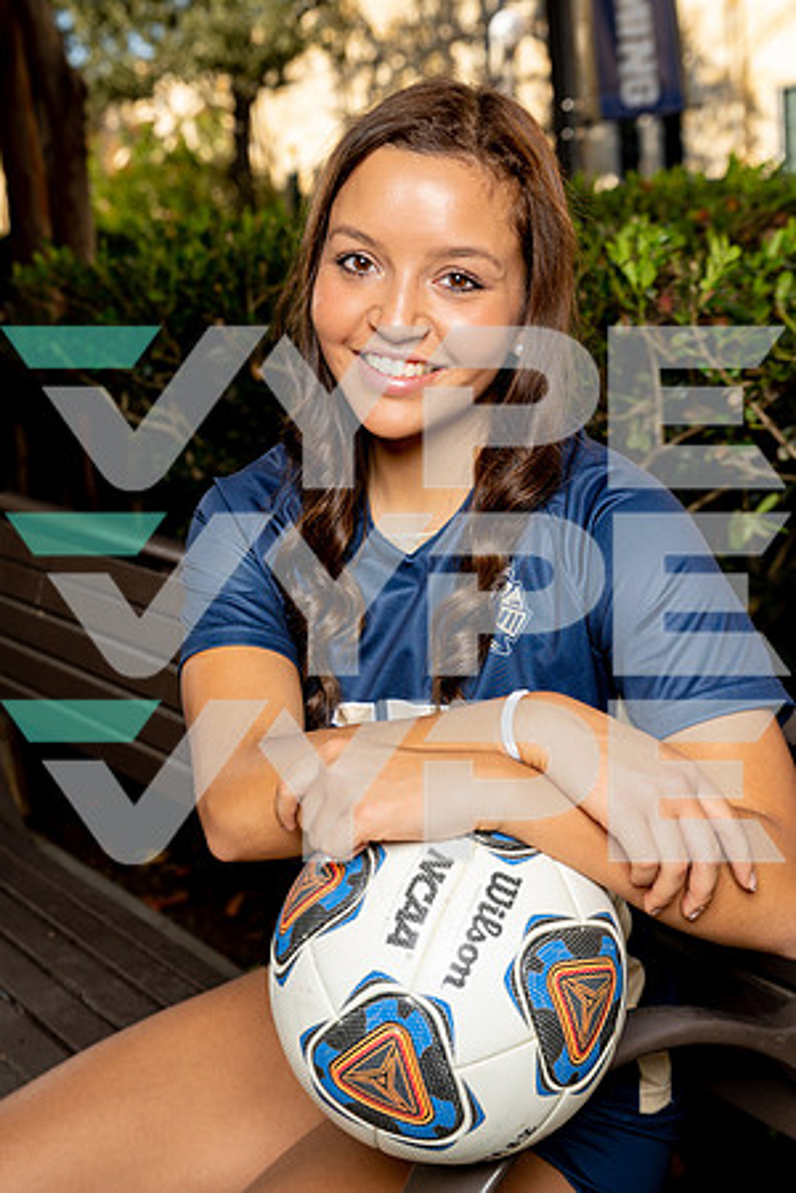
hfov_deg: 27.5
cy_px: 596
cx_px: 398
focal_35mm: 49
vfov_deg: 40.3
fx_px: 1625
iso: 100
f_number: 5
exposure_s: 1/250
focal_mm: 49
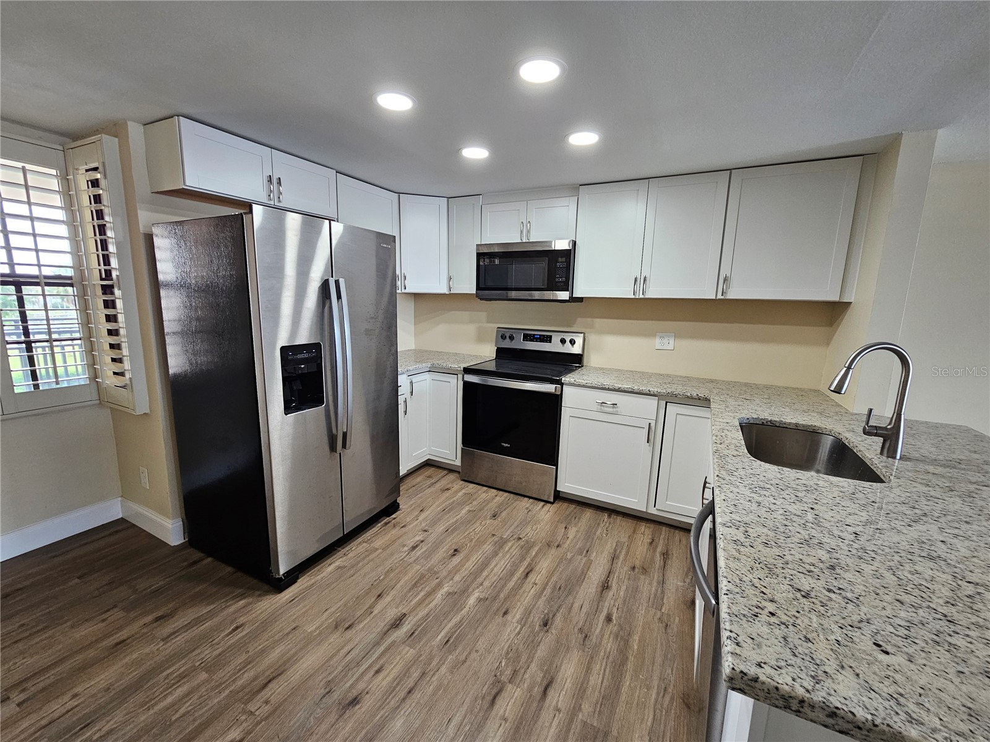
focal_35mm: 13
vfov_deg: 89.9
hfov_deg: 106.2
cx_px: 495
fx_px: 372
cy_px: 371
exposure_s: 1/60
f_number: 2.2
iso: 160
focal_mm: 2.2
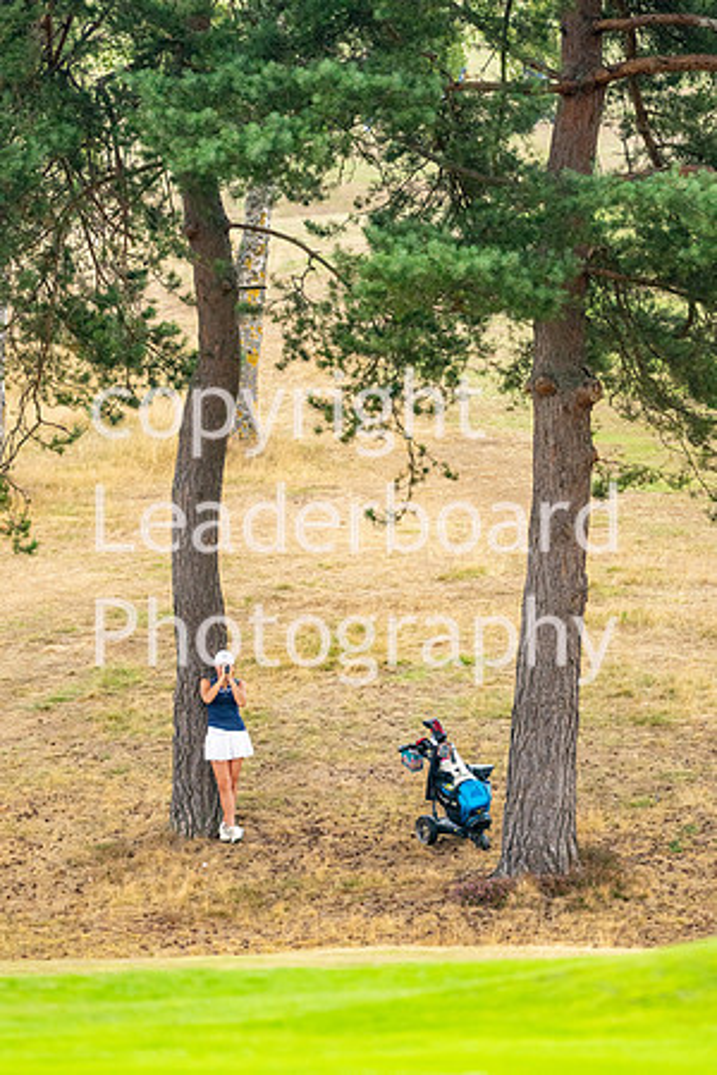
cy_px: 538
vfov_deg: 4.6
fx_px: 13443
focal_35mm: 450
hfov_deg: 3.1
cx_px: 358
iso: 800
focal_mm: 300
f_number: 4
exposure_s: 1/3200
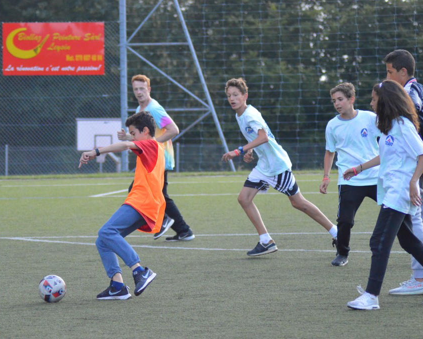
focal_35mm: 204
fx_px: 2554
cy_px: 169
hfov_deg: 9.5
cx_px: 169
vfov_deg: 7.6
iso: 3200
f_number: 4.2
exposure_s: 1/1600
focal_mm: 120
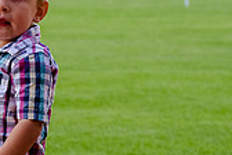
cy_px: 33
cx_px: -83
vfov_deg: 2.0
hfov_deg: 3.0
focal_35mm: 690
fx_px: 4446
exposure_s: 1/100
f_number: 14
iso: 2000
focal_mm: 200
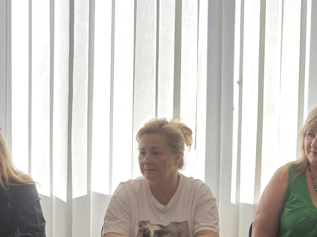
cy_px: 140
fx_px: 925
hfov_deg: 19.4
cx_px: 159
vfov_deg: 14.6
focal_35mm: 101
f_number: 2.4
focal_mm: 7.9
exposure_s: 1/833
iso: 50
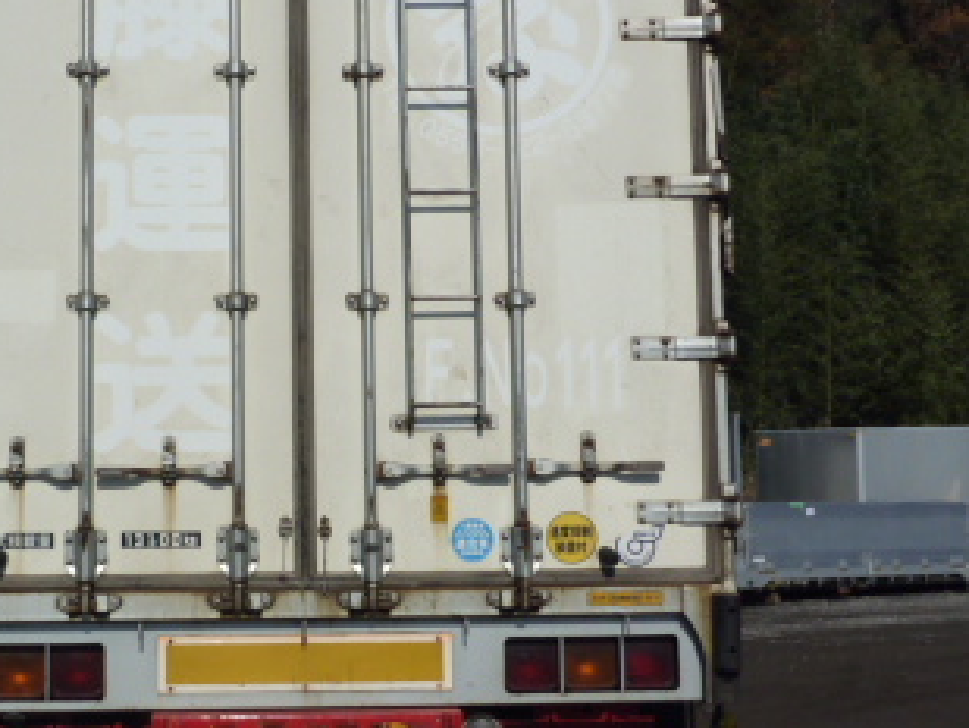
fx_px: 1624
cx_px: 285
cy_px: 345
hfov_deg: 32.8
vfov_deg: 25.2
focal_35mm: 58
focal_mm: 4.9
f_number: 10
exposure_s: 1/400
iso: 125
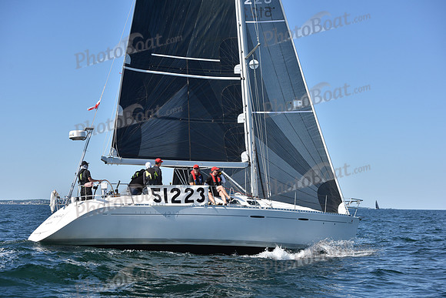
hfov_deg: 28.8
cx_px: 223
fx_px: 867
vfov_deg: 19.5
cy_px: 149
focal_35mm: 70
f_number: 6.3
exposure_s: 1/1600
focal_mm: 70
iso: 250
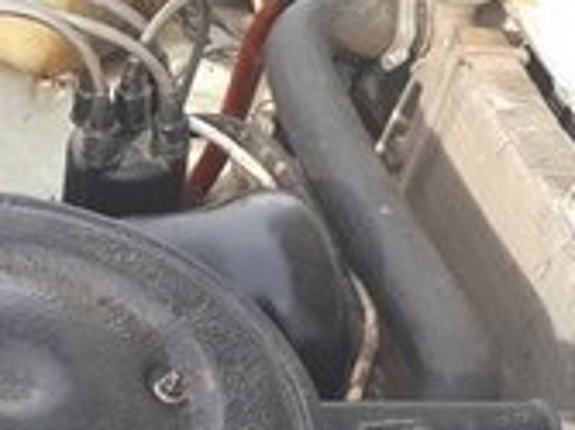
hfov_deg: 17.3
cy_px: 593
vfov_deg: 13.2
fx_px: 1776
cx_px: -158
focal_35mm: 107
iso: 40
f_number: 1.9
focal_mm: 3.6
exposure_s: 1/173
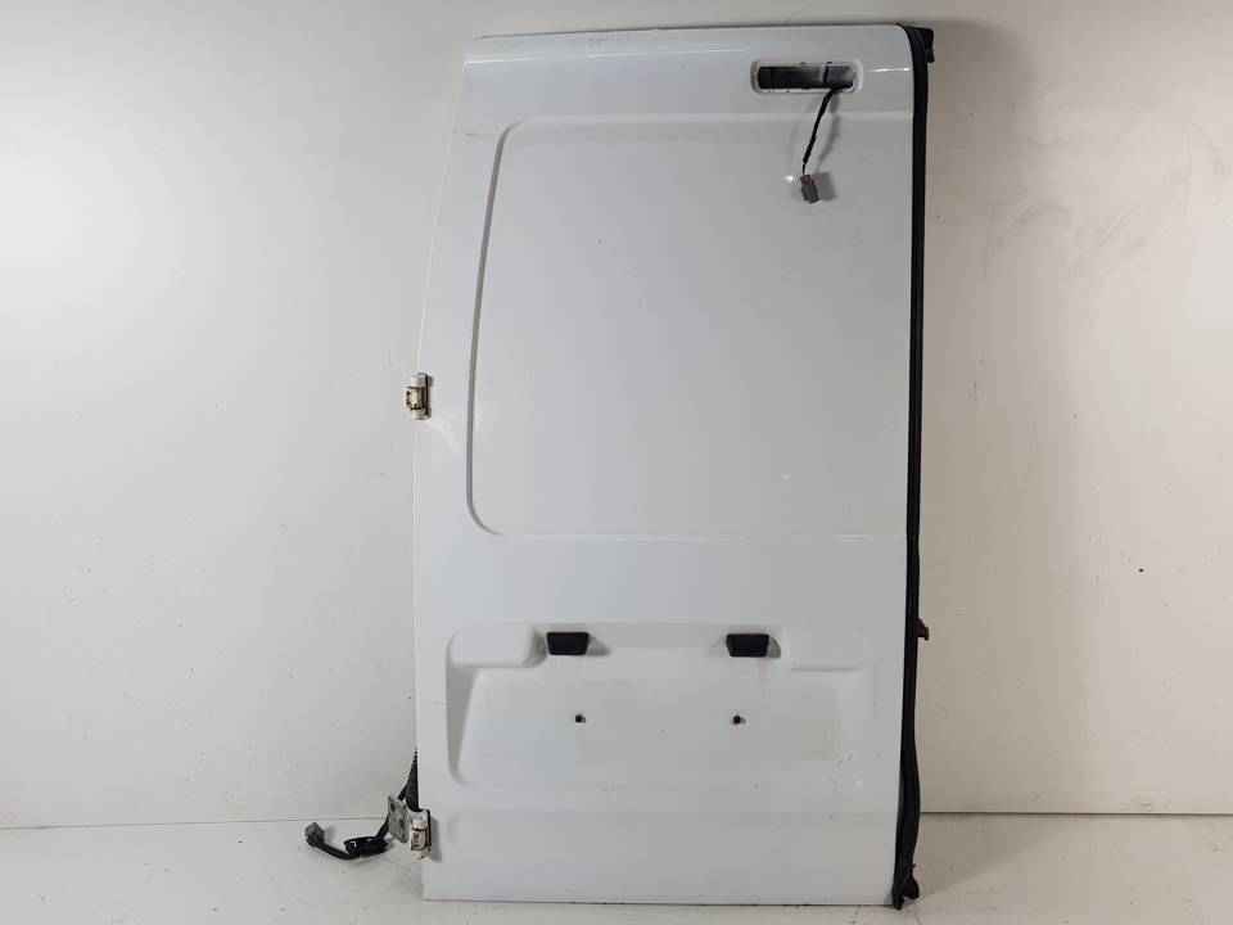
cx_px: 616
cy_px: 462
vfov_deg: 53.1
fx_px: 926
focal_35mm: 26
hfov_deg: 67.3
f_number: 1.7
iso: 40
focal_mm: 4.2
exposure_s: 1/119
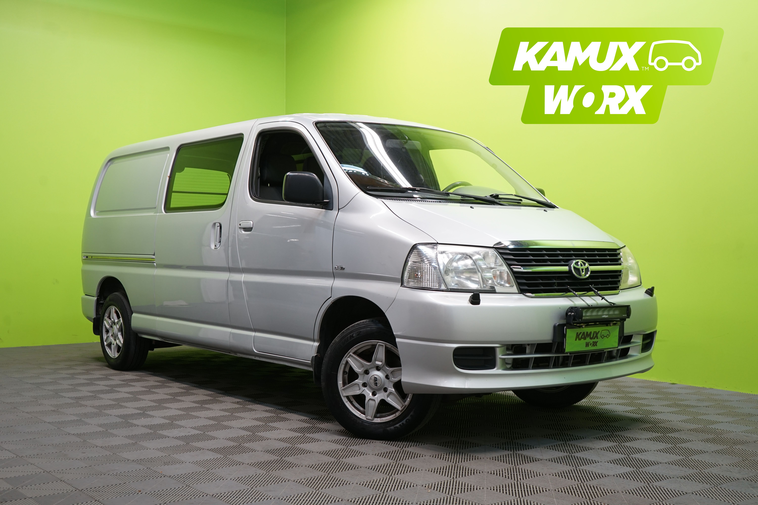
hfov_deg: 47.4
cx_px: 379
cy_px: 252
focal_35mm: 41
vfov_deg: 32.6
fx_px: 863
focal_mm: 41
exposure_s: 1/50
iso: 640
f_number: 5.6
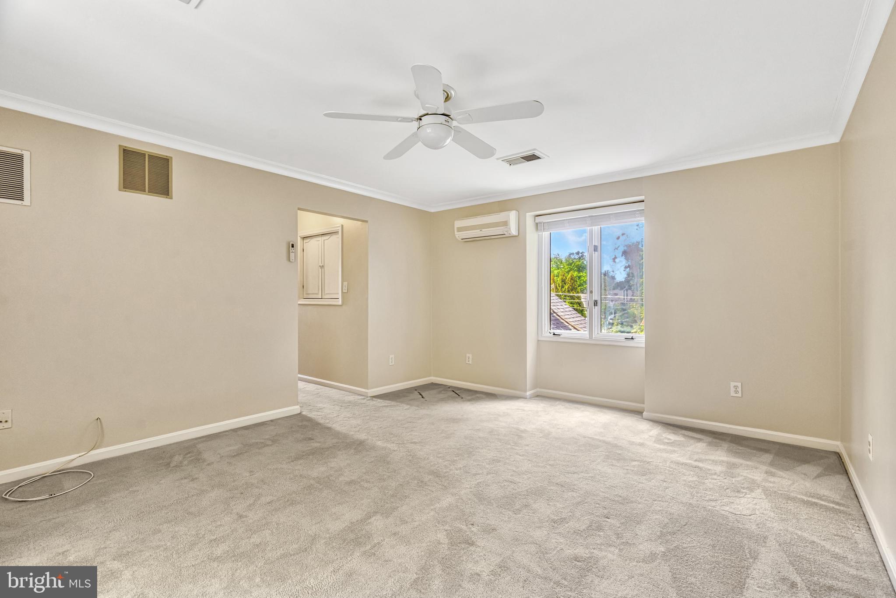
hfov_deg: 96.7
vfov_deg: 73.8
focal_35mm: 16
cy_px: 299
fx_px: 398
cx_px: 448
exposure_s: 1/80
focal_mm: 16
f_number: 7.1
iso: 1250
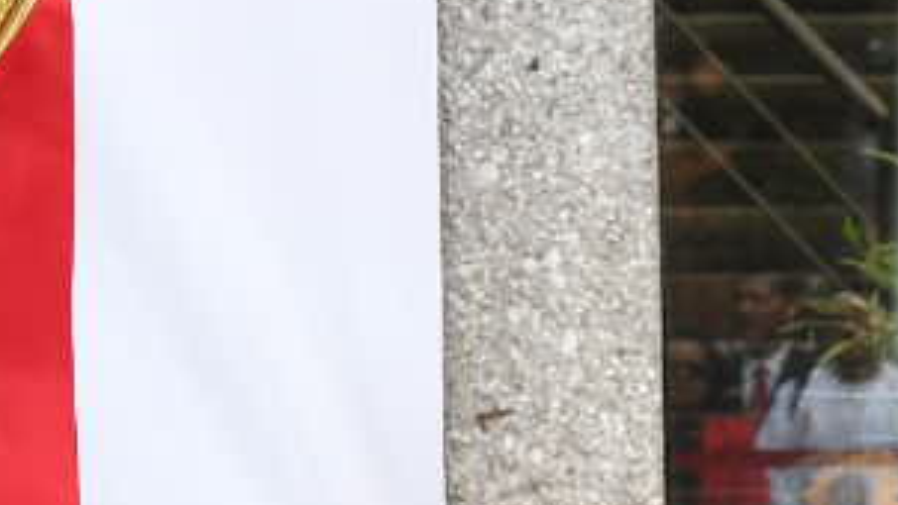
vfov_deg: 3.4
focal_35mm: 354
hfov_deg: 6.1
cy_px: -270
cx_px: -247
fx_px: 8431
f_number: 7.1
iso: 250
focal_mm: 42
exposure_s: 1/125
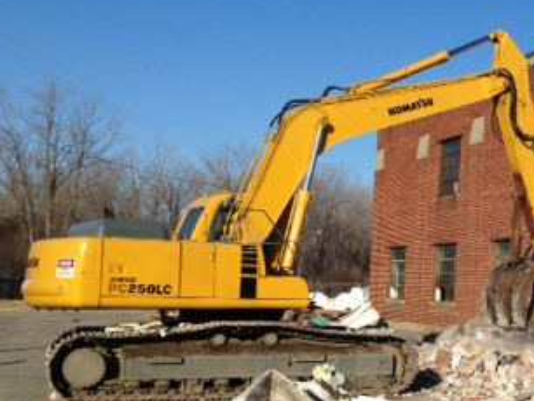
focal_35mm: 69
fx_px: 1065
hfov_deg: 26.7
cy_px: 228
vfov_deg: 21.3
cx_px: 531
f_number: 2.4
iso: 50
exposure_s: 1/2358
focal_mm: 4.12
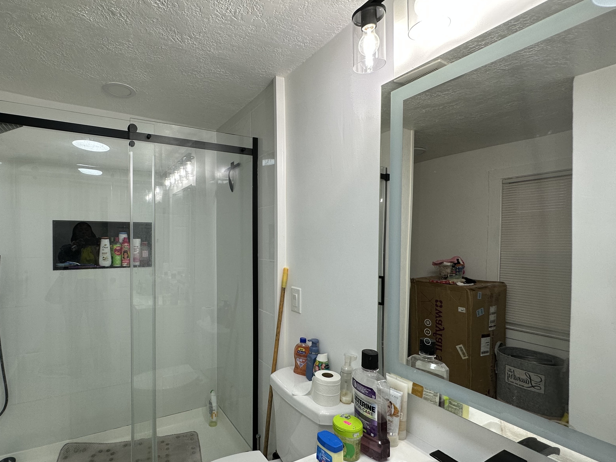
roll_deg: -0.4
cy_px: 246
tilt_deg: -0.6
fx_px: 320
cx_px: 241
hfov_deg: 86.4
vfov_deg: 71.5
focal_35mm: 18
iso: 80
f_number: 2.2
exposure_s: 1/120
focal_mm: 2.22
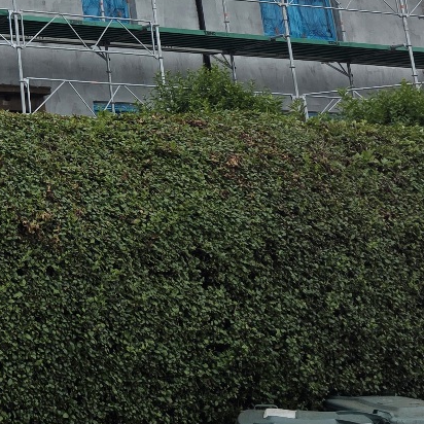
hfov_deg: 18.4
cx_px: -276
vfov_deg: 20.7
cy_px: -63
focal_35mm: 79
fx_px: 1095
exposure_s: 1/3333
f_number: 1.7
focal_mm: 6.3
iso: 80
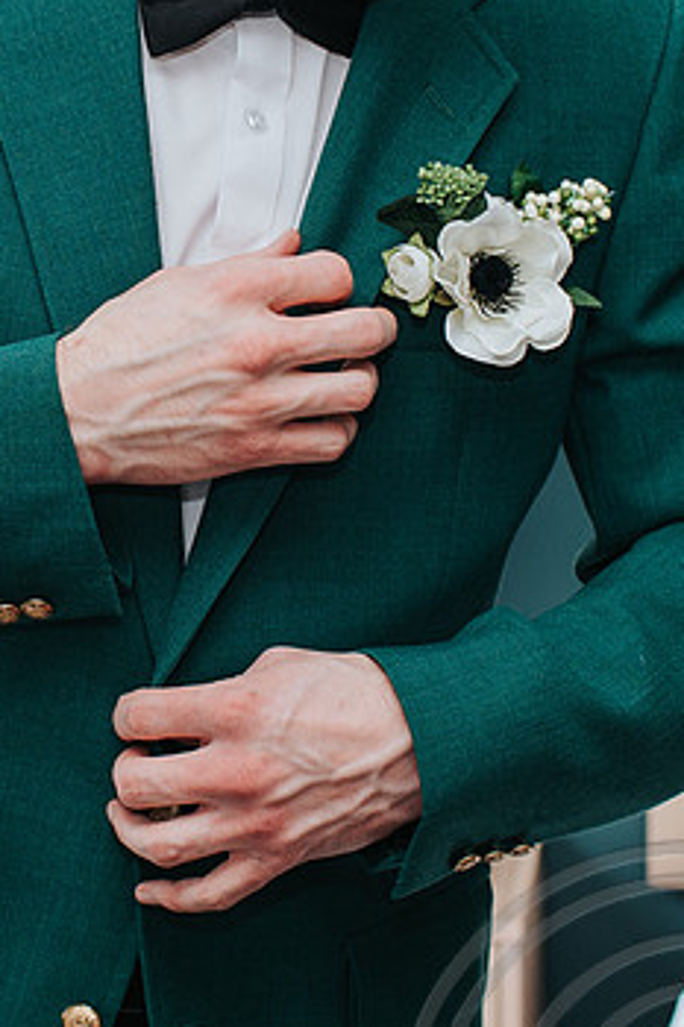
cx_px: 35
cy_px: 294
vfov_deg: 18.5
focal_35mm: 110
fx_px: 3138
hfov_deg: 12.3
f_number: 3.2
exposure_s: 1/200
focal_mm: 35
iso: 280
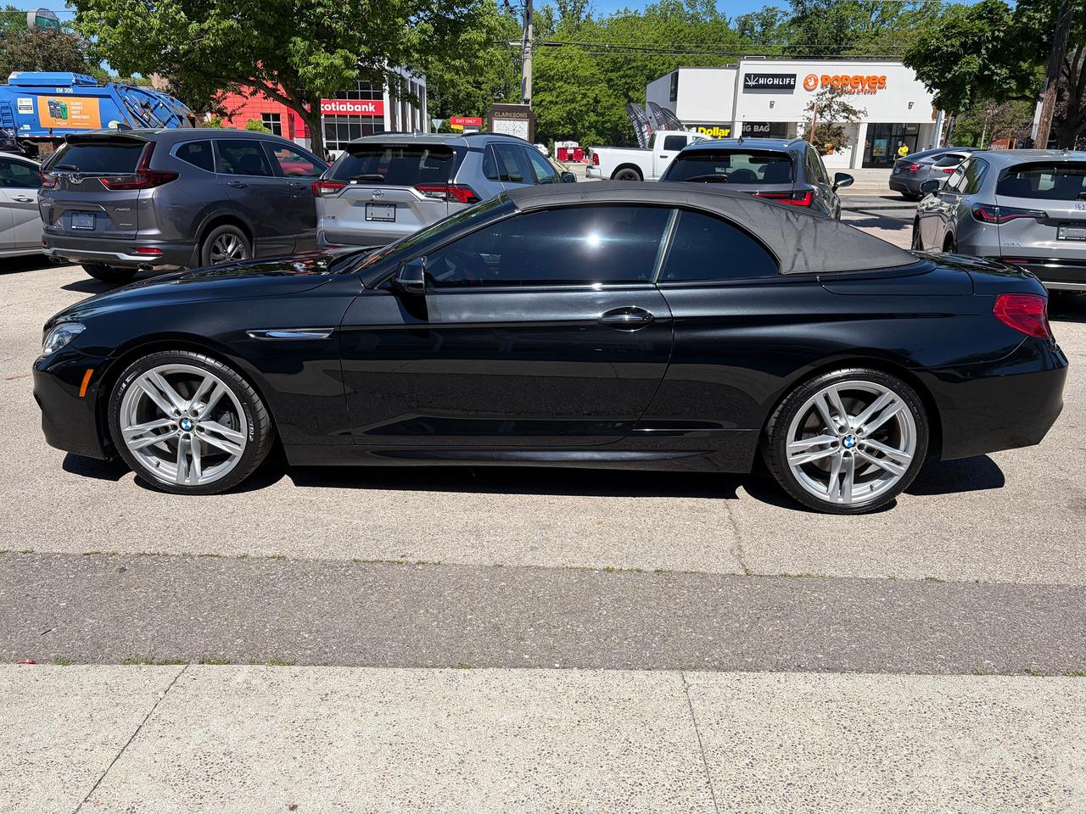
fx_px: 816
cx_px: 543
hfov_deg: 67.3
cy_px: 407
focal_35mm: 26
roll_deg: -0.4
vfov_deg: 53.1
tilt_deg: -17.6
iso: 50
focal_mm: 5.96
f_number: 1.6
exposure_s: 1/3623
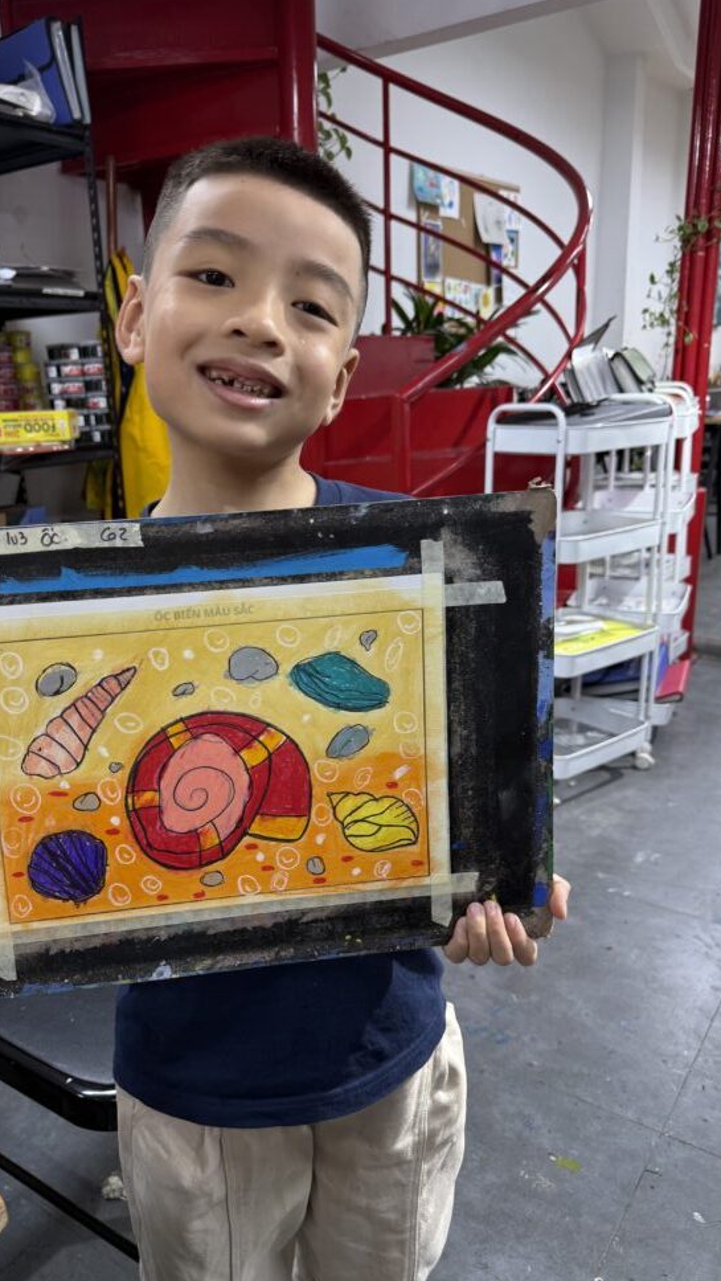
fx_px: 917
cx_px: 259
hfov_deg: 42.5
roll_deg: +1.9
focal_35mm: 27
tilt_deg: -16.3
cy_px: 654
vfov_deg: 69.8
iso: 80
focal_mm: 6.76
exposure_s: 1/100
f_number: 1.78
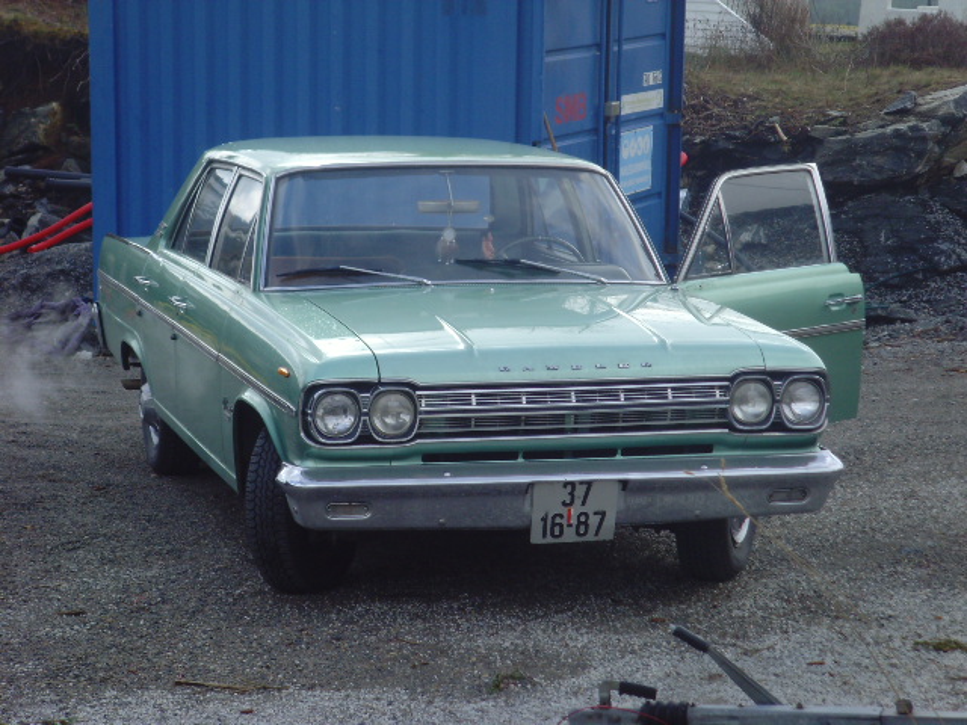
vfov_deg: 12.7
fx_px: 3268
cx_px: 484
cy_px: 362
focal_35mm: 117
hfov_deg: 16.8
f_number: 4.5
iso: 80
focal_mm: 19.8
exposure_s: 1/350
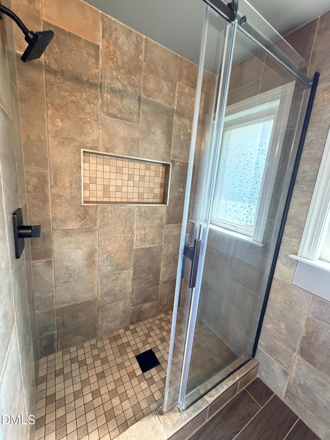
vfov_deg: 102.1
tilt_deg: -11.9
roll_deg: -5.3
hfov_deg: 85.7
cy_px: 220
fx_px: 178
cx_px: 165
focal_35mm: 14
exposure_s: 1/60
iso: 400
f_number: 2.2
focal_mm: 2.22
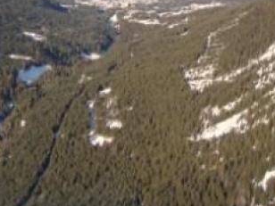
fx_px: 588
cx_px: 124
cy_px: 24
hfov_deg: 26.3
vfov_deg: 19.6
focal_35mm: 74
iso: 80
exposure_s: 1/320
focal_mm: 6.7
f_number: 3.5
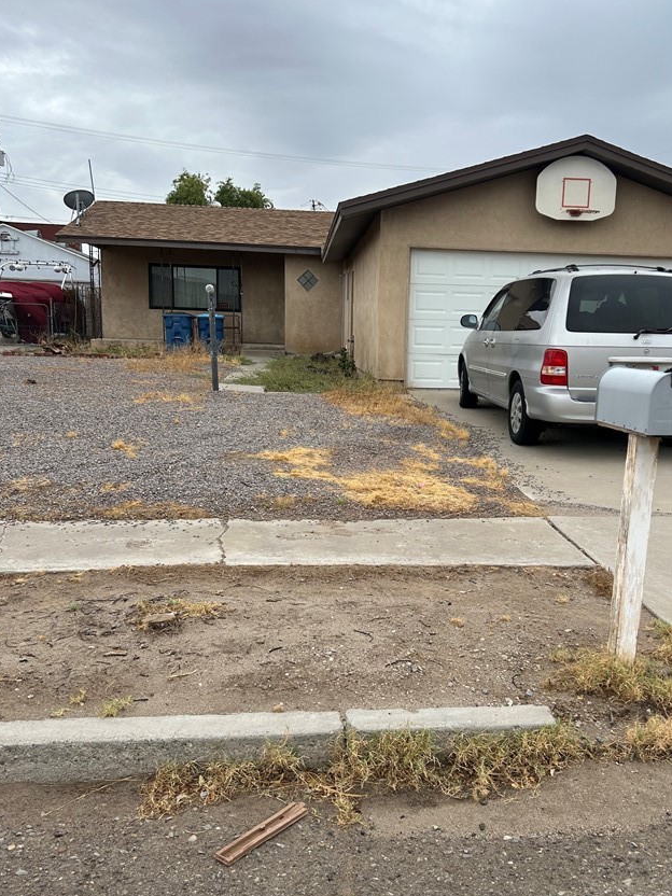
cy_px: 498
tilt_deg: -16.1
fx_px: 828
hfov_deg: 44.0
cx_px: 390
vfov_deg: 56.7
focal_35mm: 32
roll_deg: -3.0
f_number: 1.5
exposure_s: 1/1669
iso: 50
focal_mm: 5.7
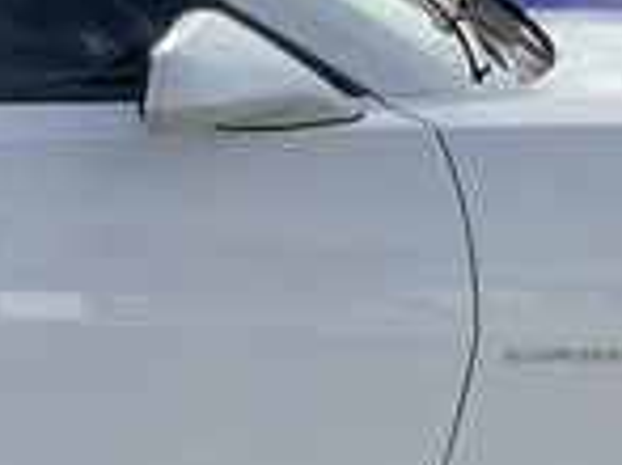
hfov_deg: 22.2
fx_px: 1418
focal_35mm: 79
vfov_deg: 18.6
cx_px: -190
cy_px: 249
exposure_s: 1/1195
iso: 25
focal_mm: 3
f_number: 1.8
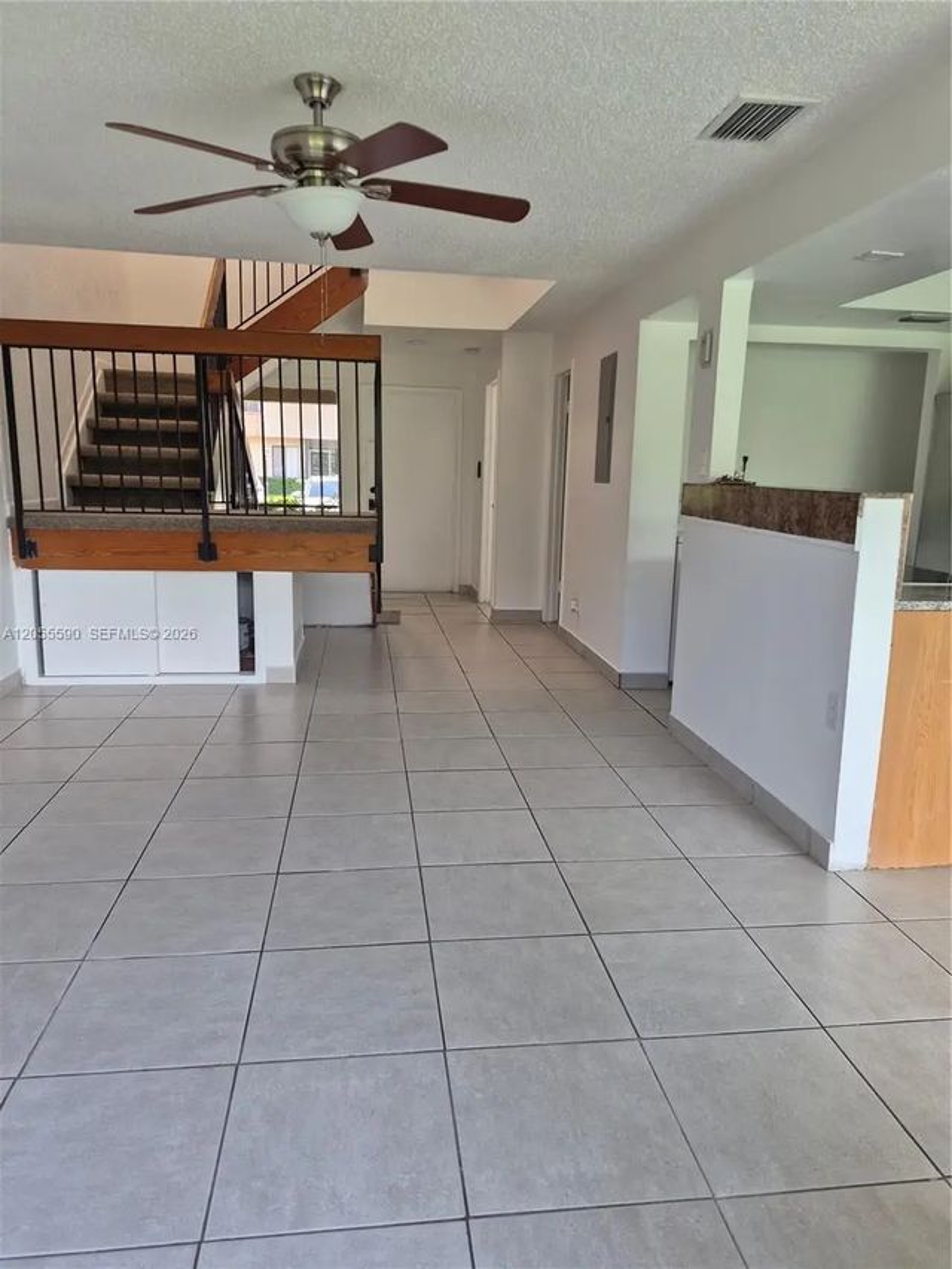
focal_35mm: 23
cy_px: 634
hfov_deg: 58.9
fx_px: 843
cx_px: 476
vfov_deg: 73.9
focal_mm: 5.4
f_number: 1.8
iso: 160
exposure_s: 1/180
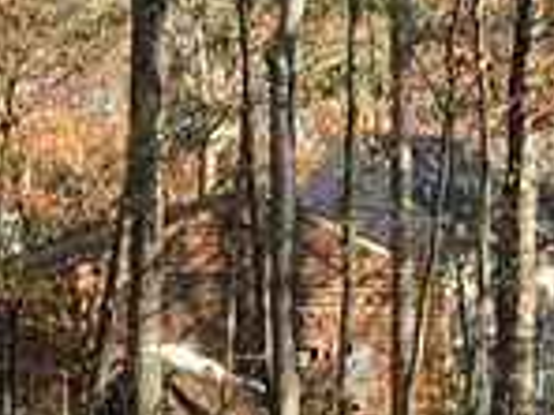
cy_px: 912
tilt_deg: -9.3
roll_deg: +0.9
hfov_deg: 9.8
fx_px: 3217
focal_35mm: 201
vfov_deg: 7.1
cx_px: 236
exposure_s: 1/218
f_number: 2.2
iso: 25
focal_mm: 4.15
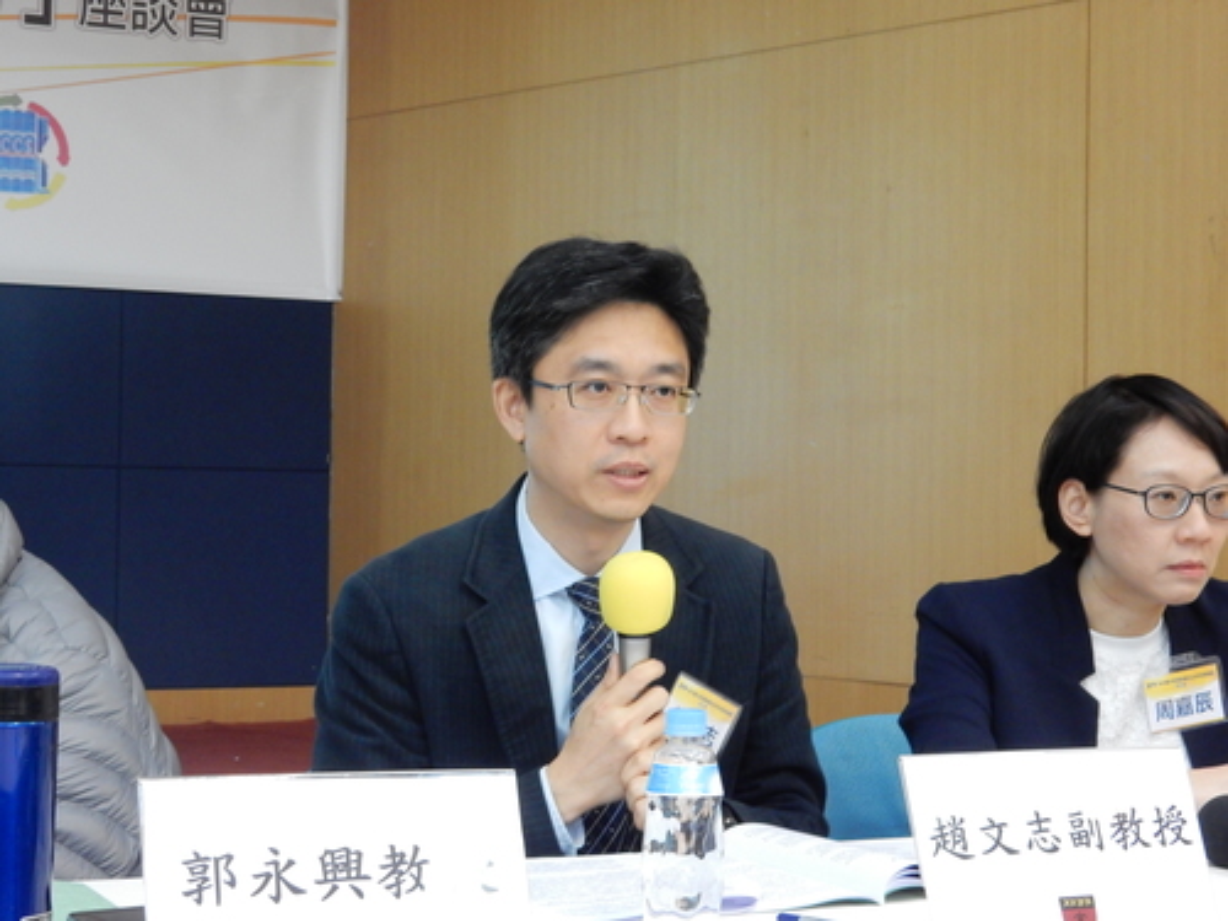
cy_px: 460
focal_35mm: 71
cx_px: 614
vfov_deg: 20.7
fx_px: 2519
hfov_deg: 27.4
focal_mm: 12.6
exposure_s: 1/8
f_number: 4.8
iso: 640
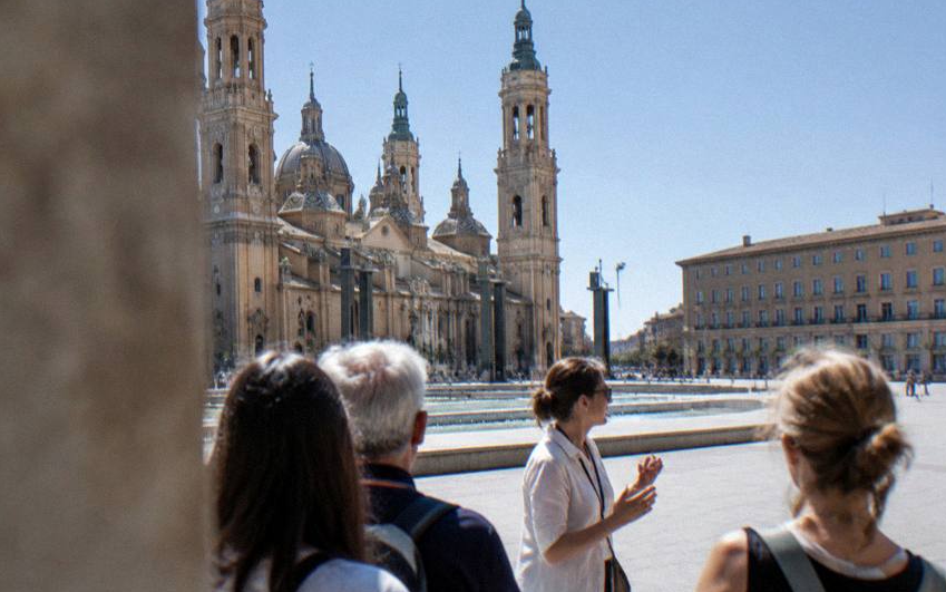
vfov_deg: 30.6
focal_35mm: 42
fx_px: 1083
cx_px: 501
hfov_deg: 47.2
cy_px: 307
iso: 500
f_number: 9
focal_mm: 35
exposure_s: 1/400
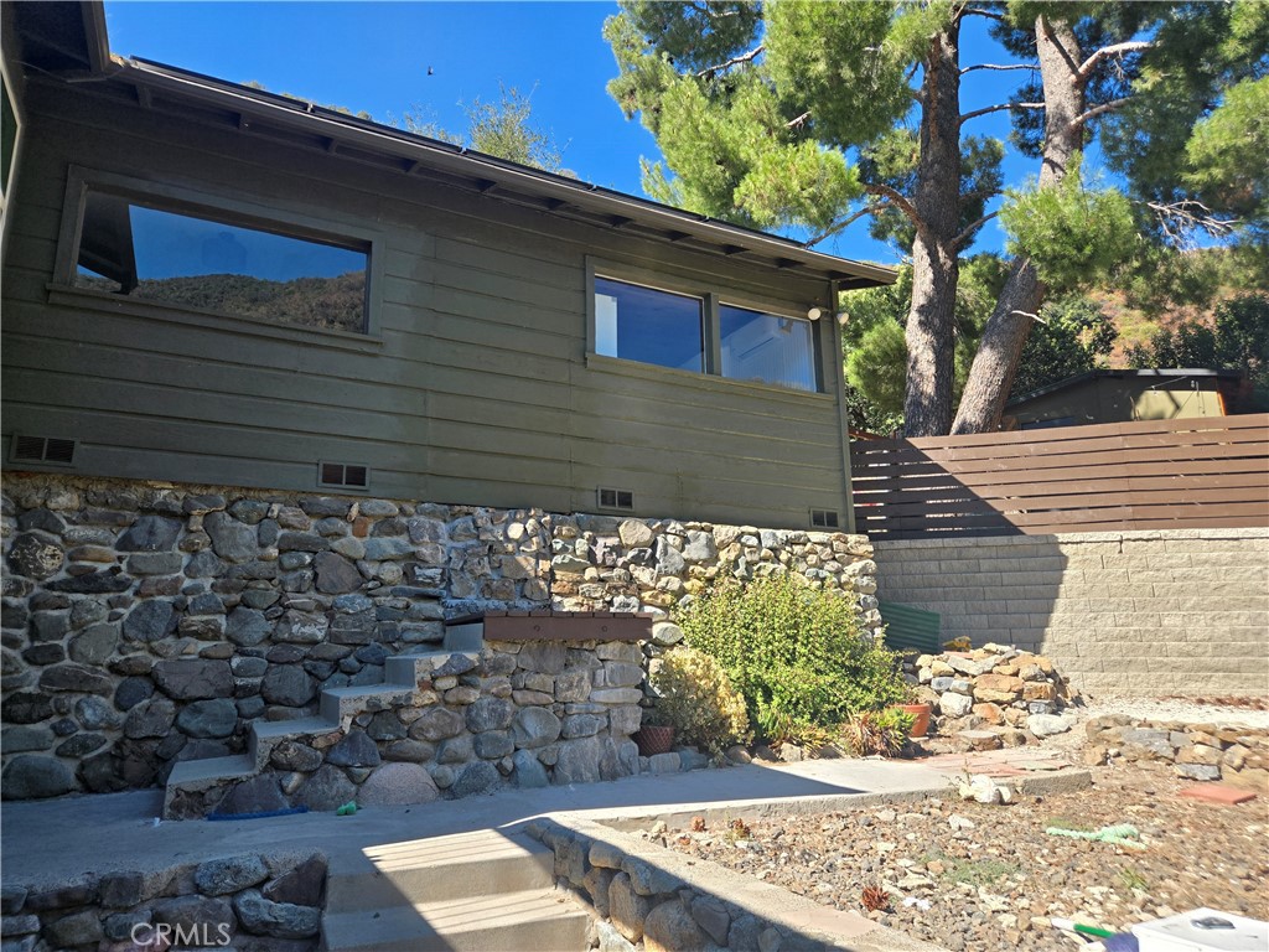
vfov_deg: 58.9
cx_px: 634
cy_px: 476
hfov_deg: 73.9
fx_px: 843
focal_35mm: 23
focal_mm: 5.4
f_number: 1.8
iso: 80
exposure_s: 1/1930
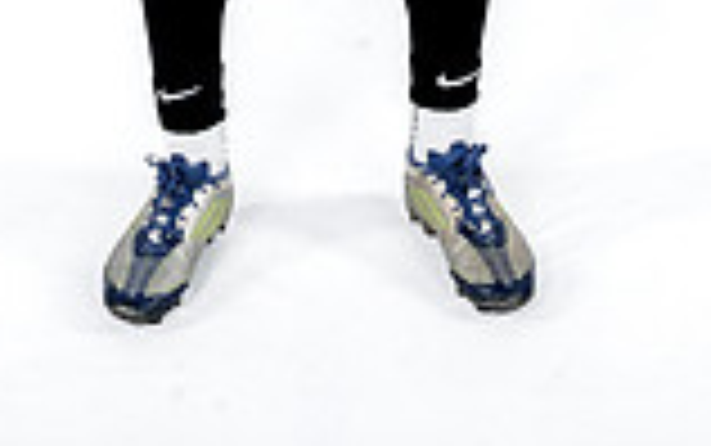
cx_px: 320
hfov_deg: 17.0
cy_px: -554
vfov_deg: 9.7
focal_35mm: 123
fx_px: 2385
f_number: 4.5
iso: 160
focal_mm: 42.5
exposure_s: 1/250
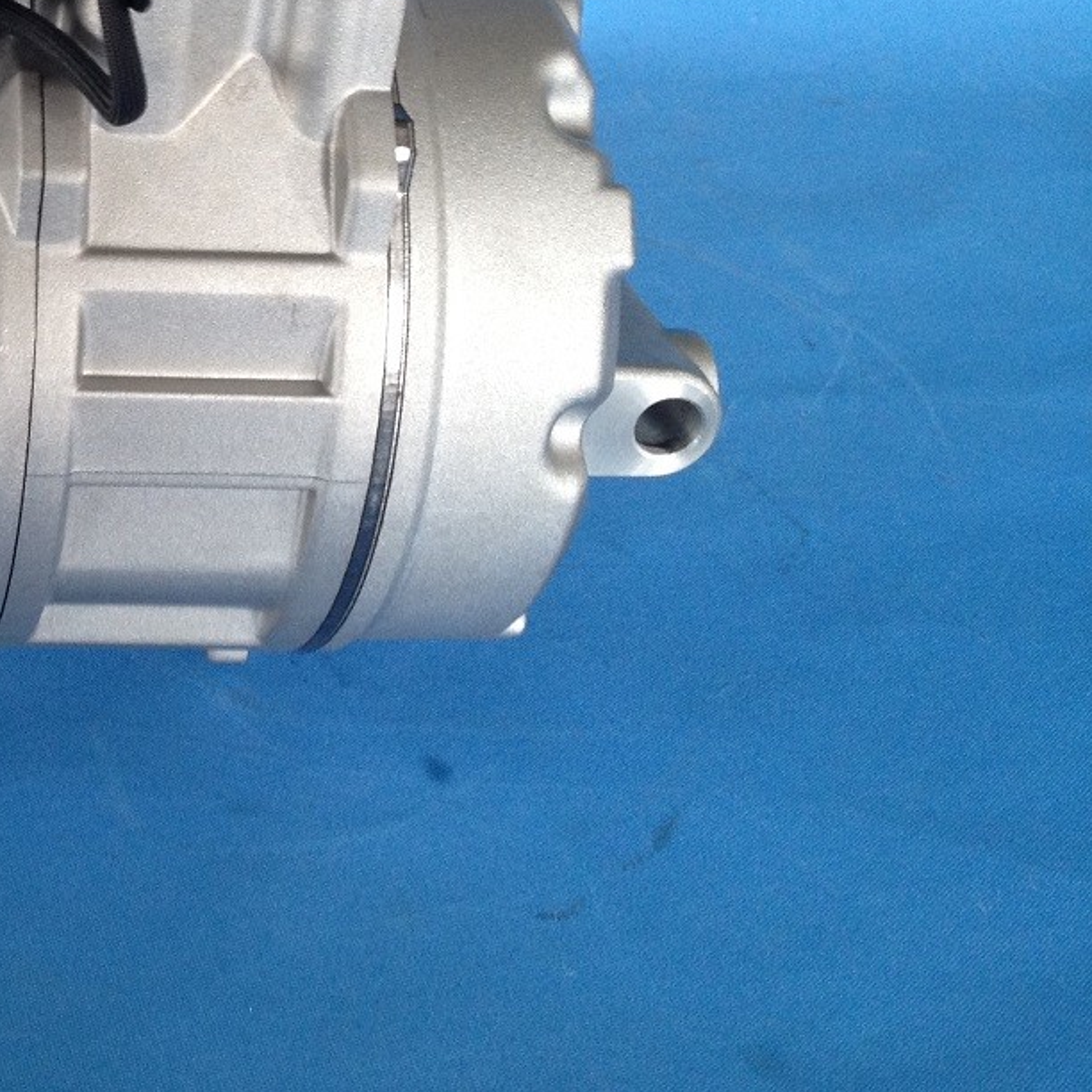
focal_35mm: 66
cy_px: 252
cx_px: -70
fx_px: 2356
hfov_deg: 24.6
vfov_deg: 25.7
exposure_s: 1/20
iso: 125
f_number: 2.4
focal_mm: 4.28
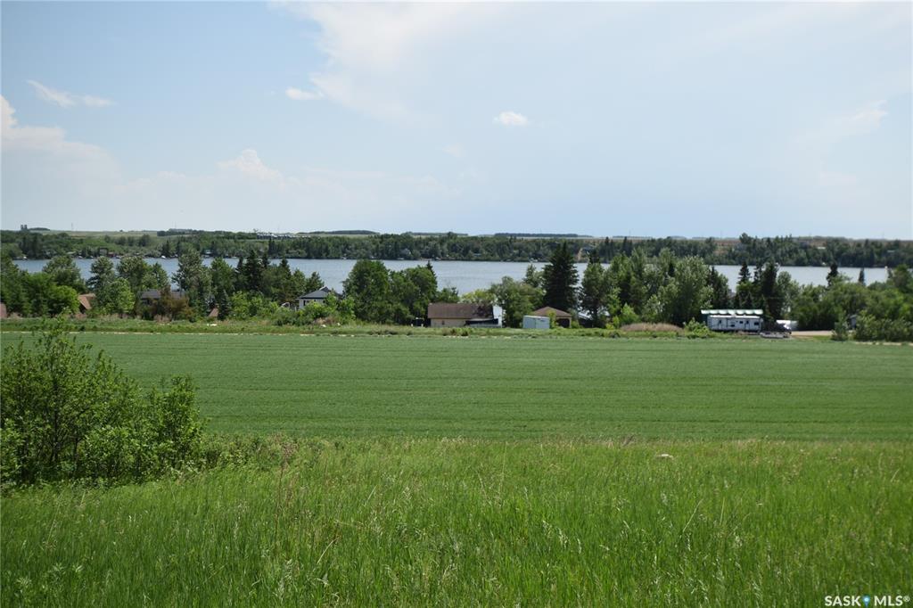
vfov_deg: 36.8
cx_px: 456
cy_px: 304
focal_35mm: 36
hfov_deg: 53.1
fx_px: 913
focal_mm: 24
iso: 100
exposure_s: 1/320
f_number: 8
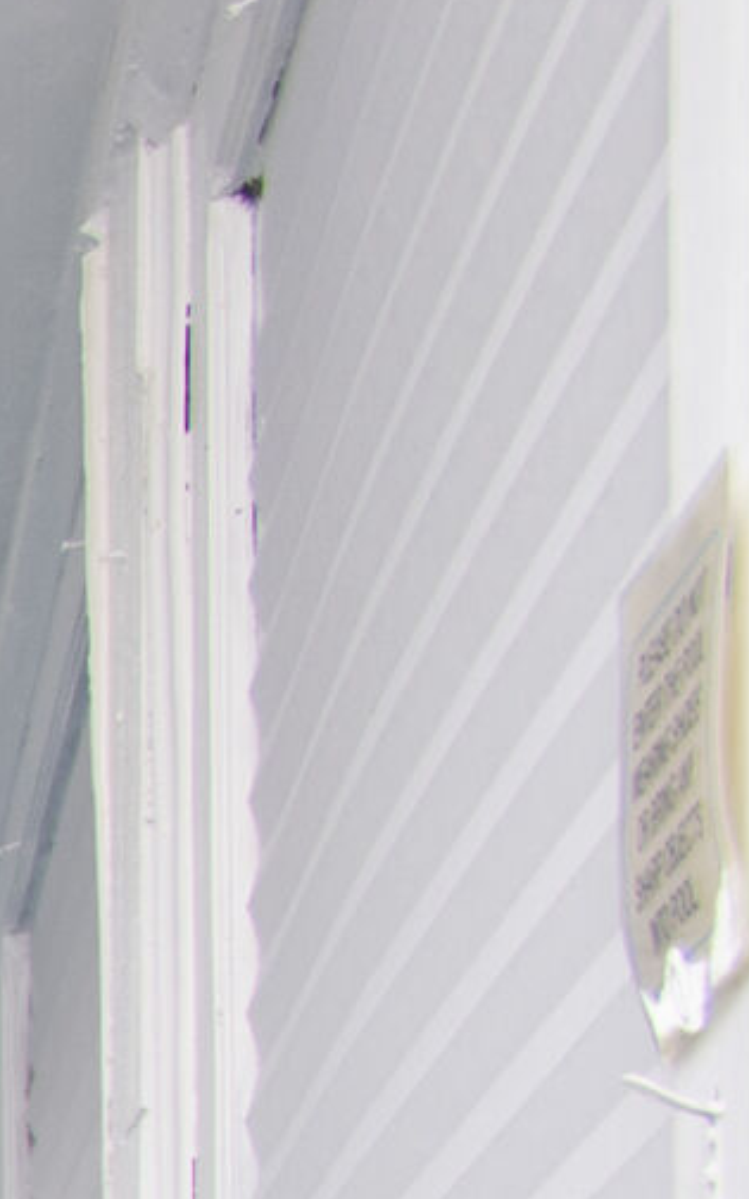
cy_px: 2149
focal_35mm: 85
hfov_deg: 7.5
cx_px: -2497
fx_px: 2776
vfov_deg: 18.8
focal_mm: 10
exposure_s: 1/60
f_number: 5.6
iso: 100
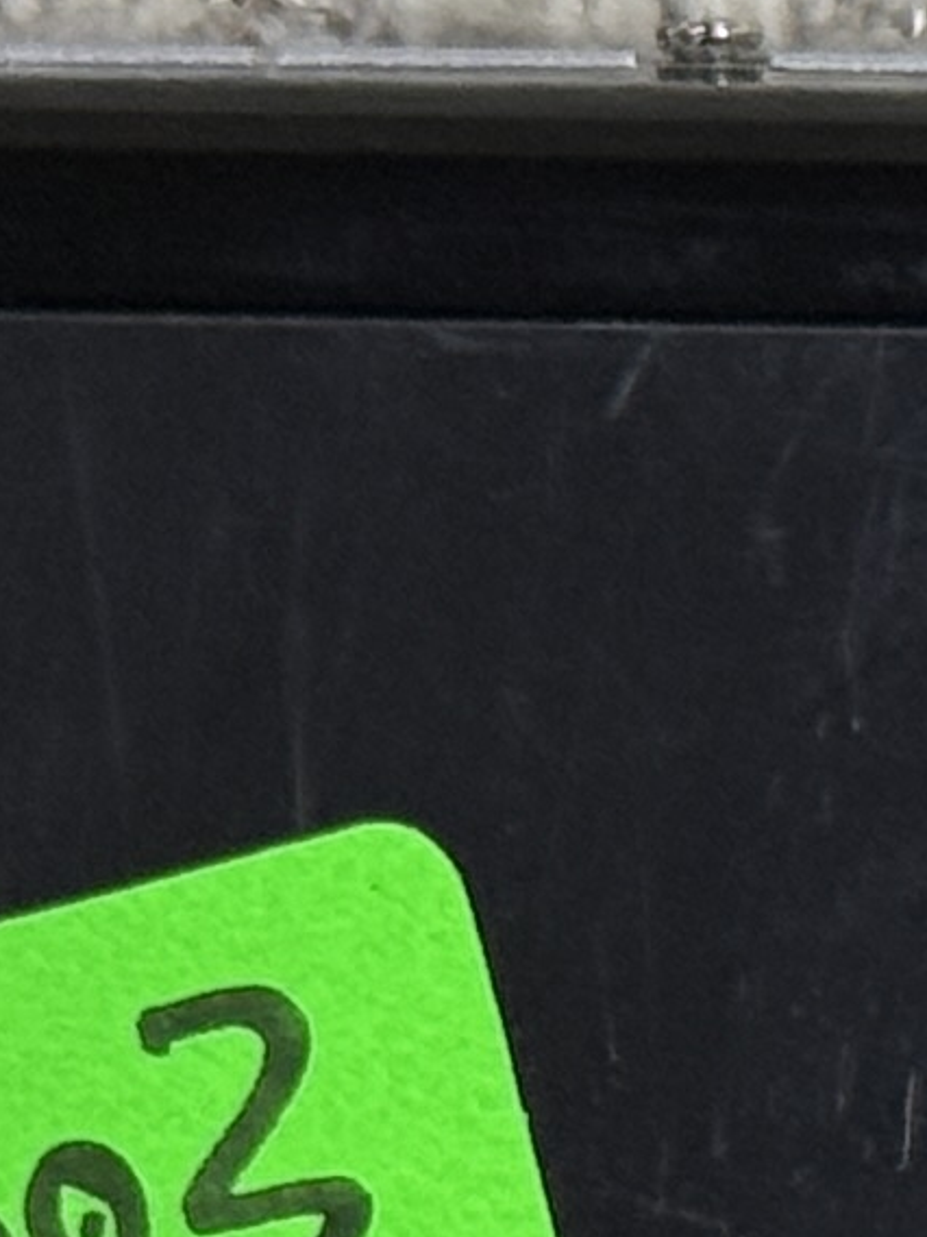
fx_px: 12176
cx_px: 1556
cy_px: 1455
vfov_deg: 5.8
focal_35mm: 341
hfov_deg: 4.3
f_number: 1.78
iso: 200
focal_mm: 6.76
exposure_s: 1/60
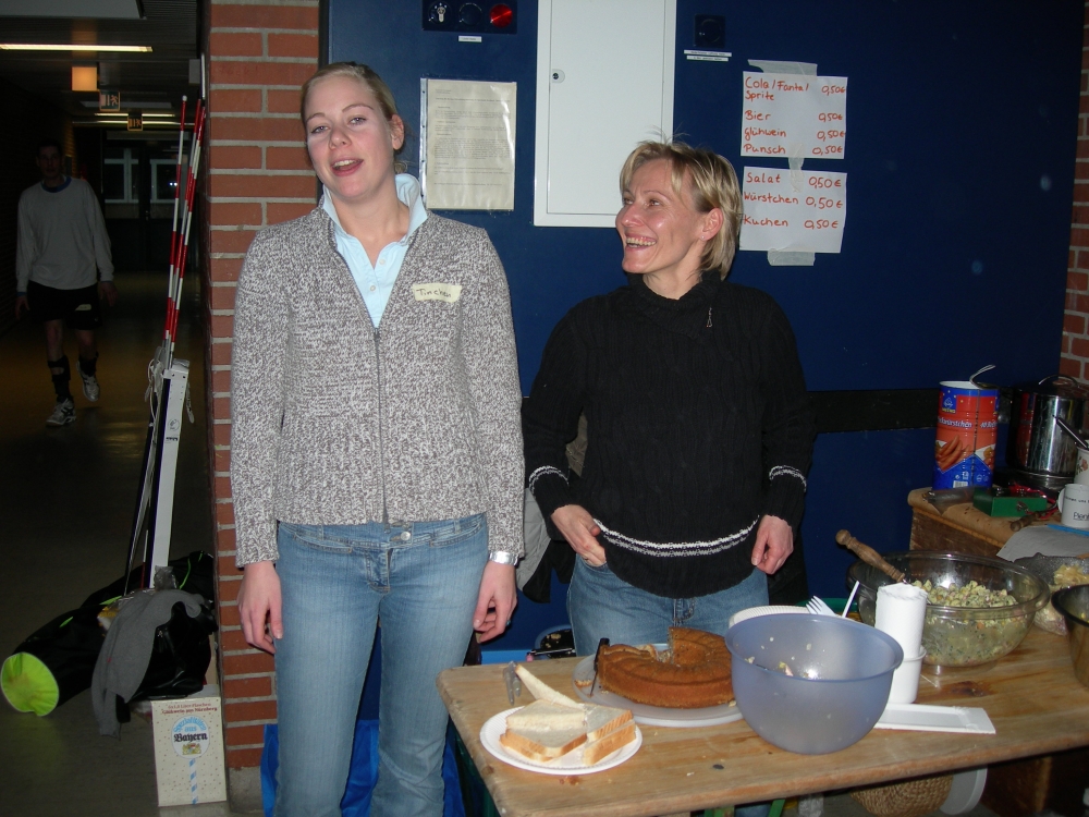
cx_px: 544
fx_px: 1195
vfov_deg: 37.7
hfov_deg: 49.0
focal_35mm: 38
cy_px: 408
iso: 50
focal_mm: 7.8
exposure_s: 1/60.1
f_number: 2.8
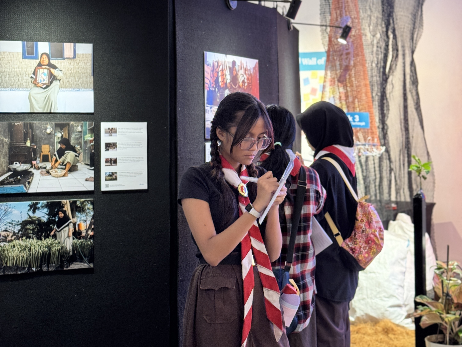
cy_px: 174
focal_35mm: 48
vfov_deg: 30.3
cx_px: 231
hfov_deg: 39.7
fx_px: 641
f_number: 1.78
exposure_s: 1/33
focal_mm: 6.76
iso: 200
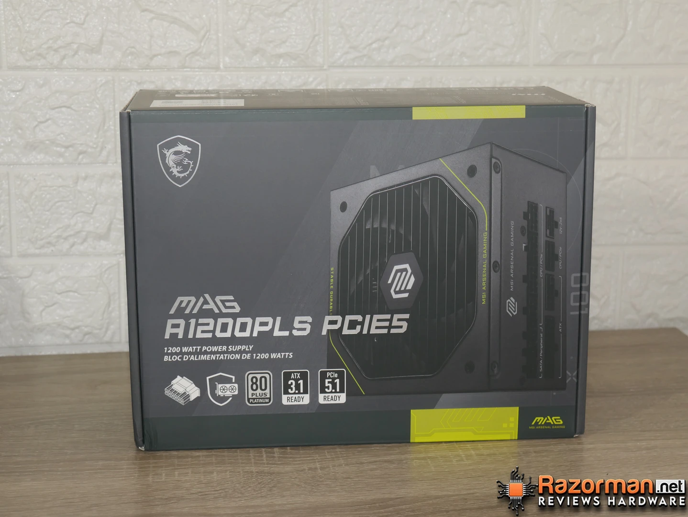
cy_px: 258
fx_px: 1392
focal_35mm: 70
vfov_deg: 21.0
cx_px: 344
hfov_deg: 27.8
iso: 800
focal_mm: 35
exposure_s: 1/60
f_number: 5.5
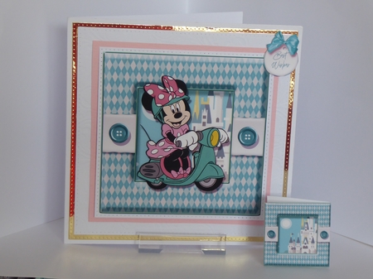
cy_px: 140
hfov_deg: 21.5
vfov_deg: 16.2
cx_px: 186
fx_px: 980
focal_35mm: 91
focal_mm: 15
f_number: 4.8
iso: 250
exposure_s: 1/60
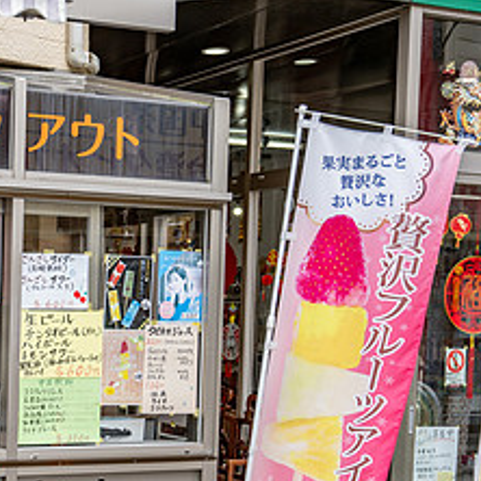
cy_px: 363
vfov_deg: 24.1
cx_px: -95
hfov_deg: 22.4
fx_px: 1116
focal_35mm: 71
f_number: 2.8
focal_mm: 32
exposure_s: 1/200
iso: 64
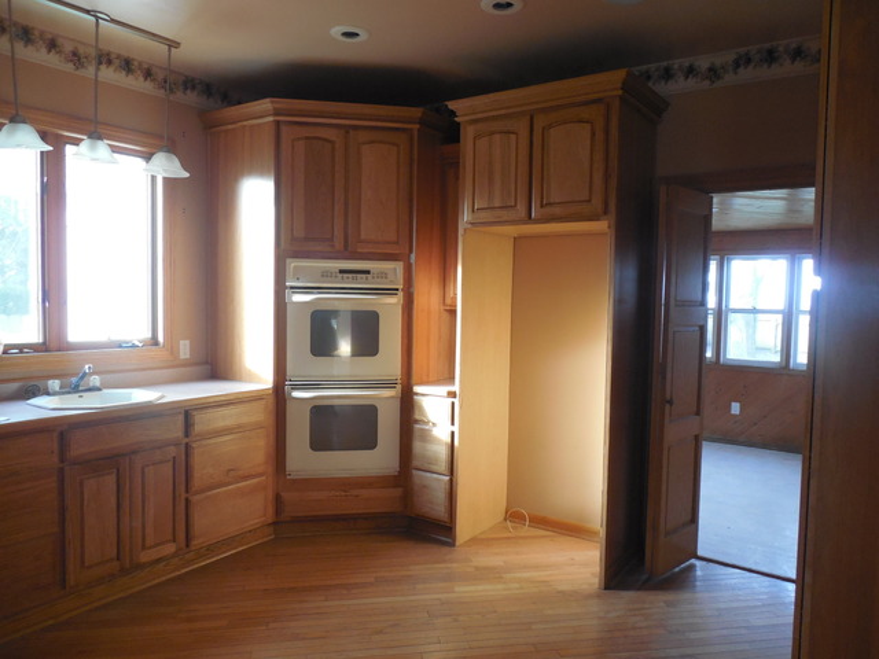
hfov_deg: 69.4
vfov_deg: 54.9
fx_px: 635
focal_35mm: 25
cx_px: 440
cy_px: 330
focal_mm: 4.5
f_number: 3.3
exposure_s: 1/30
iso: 360
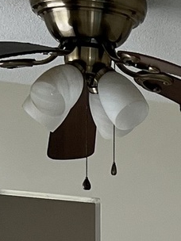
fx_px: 1373
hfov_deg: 7.2
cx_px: 399
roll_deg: -1.7
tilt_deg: -7.4
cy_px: 572
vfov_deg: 9.1
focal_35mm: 197
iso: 80
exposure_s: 1/121
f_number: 1.5
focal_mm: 5.7
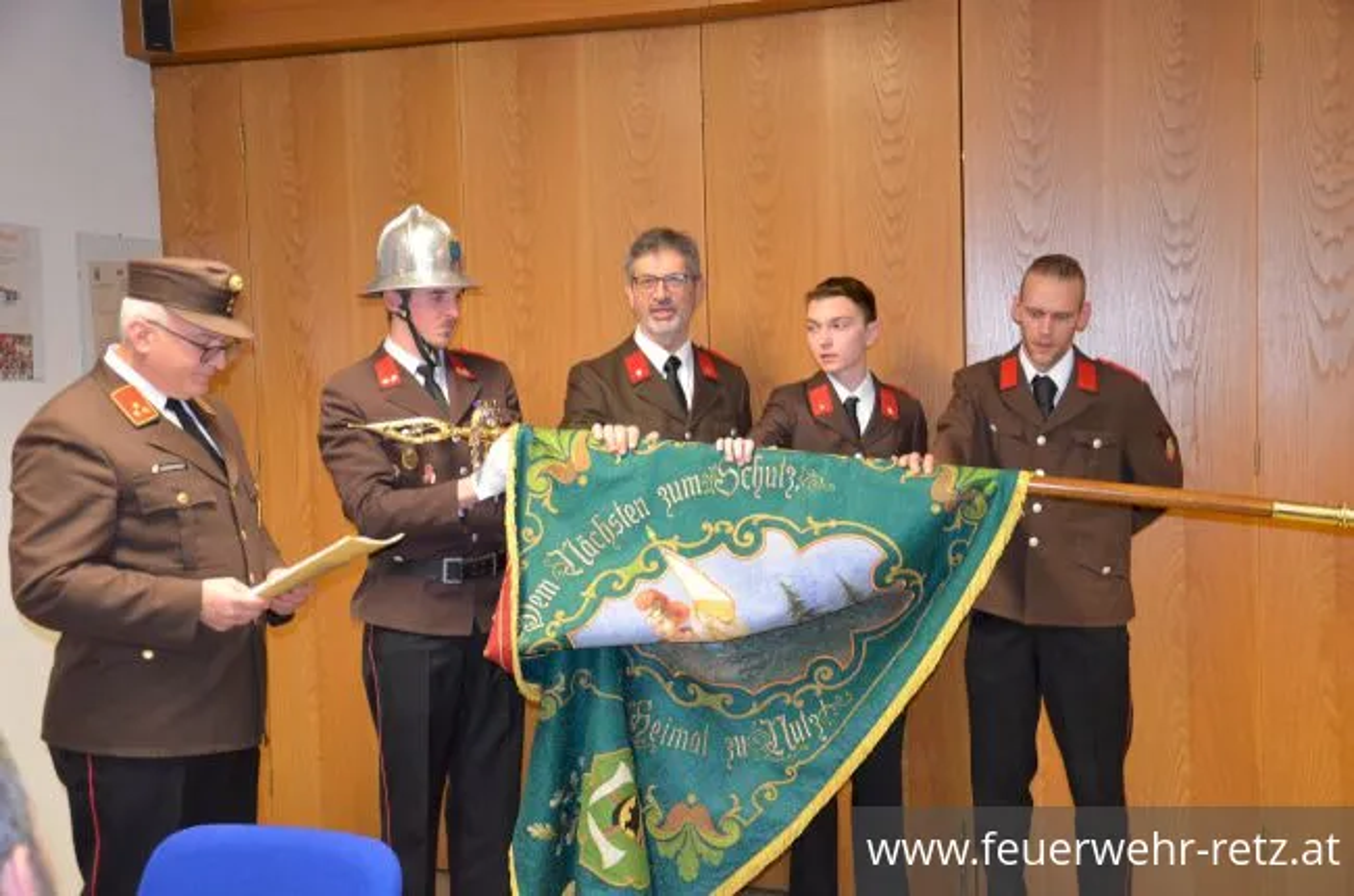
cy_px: 448
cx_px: 677
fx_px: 1576
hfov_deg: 46.5
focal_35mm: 42
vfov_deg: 31.7
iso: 2200
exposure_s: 1/60
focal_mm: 28
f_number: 4
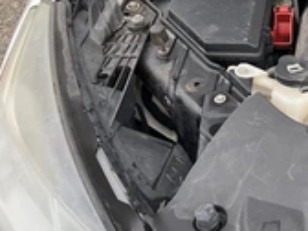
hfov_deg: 25.6
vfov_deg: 21.2
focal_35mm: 69
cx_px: 358
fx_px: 614
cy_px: 64
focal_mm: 3
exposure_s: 1/262
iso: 25
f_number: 1.8
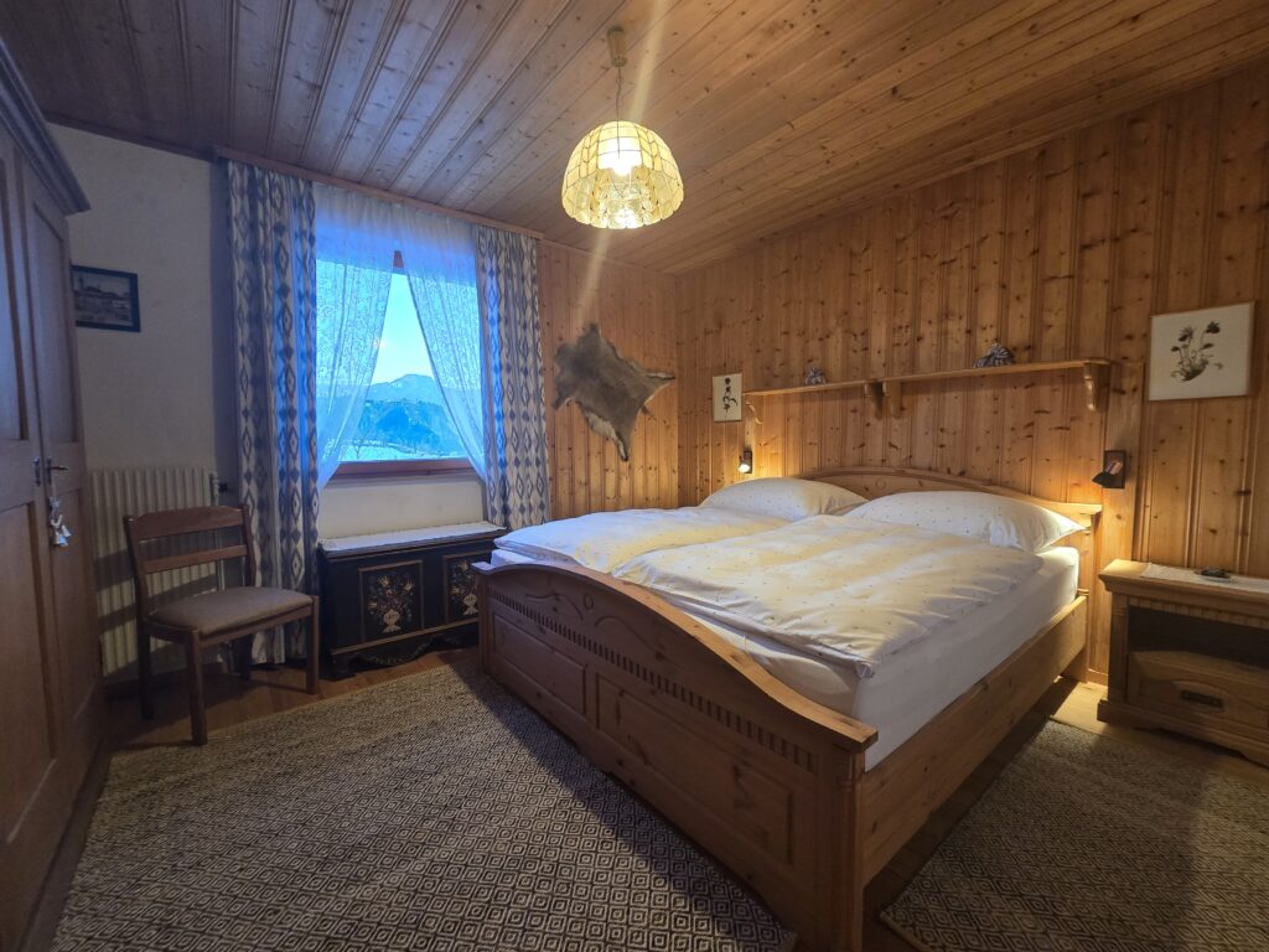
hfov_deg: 106.2
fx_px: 477
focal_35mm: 13
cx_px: 634
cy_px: 476
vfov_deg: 89.9
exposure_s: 1/50
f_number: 2.2
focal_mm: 2.2
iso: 400
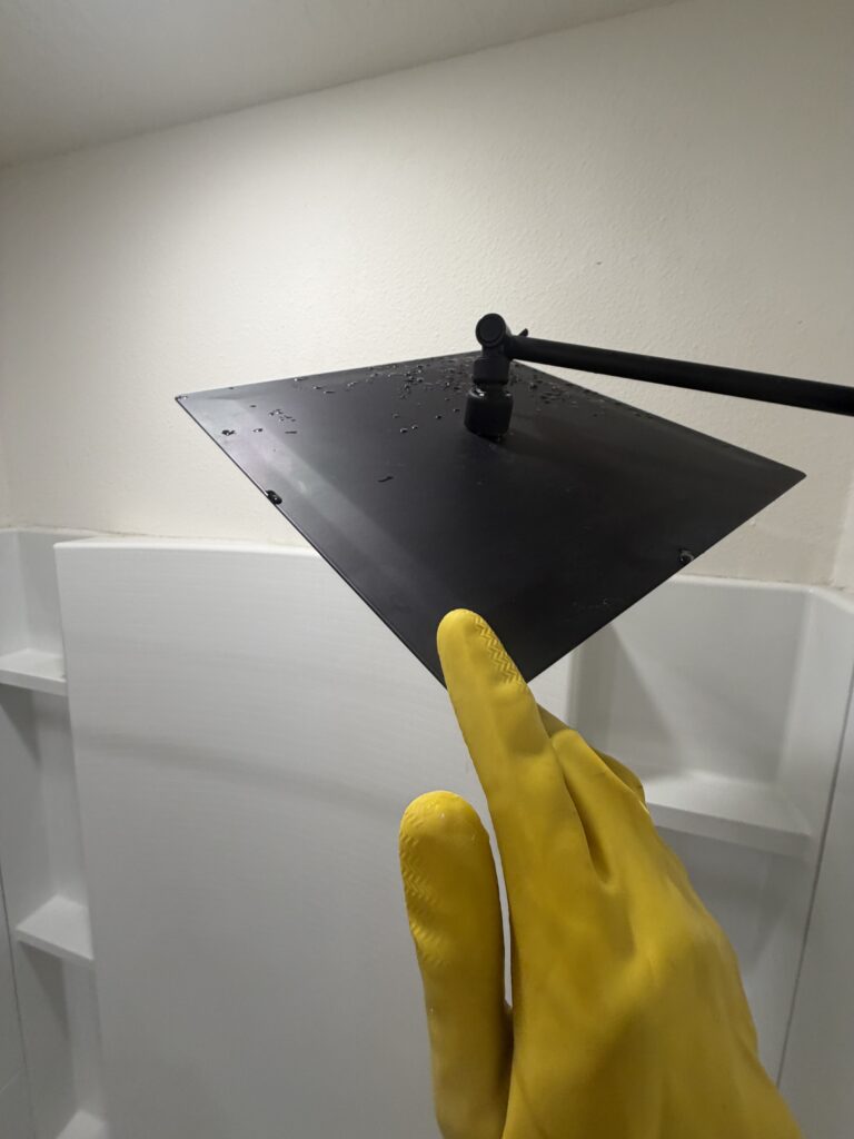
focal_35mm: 14
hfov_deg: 85.7
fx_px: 461
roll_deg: -2.8
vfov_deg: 102.1
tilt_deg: -8.6
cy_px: 570
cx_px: 427
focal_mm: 2.22
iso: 160
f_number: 2.2
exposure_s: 1/120
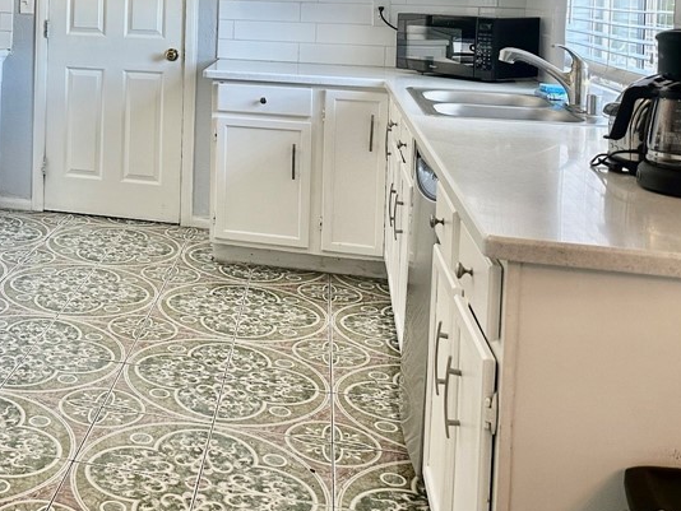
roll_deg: -1.2
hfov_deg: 38.0
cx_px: 46
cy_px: 29
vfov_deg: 29.9
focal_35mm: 46
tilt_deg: -2.9
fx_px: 905
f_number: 1.78
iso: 160
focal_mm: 6.86
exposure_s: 1/120
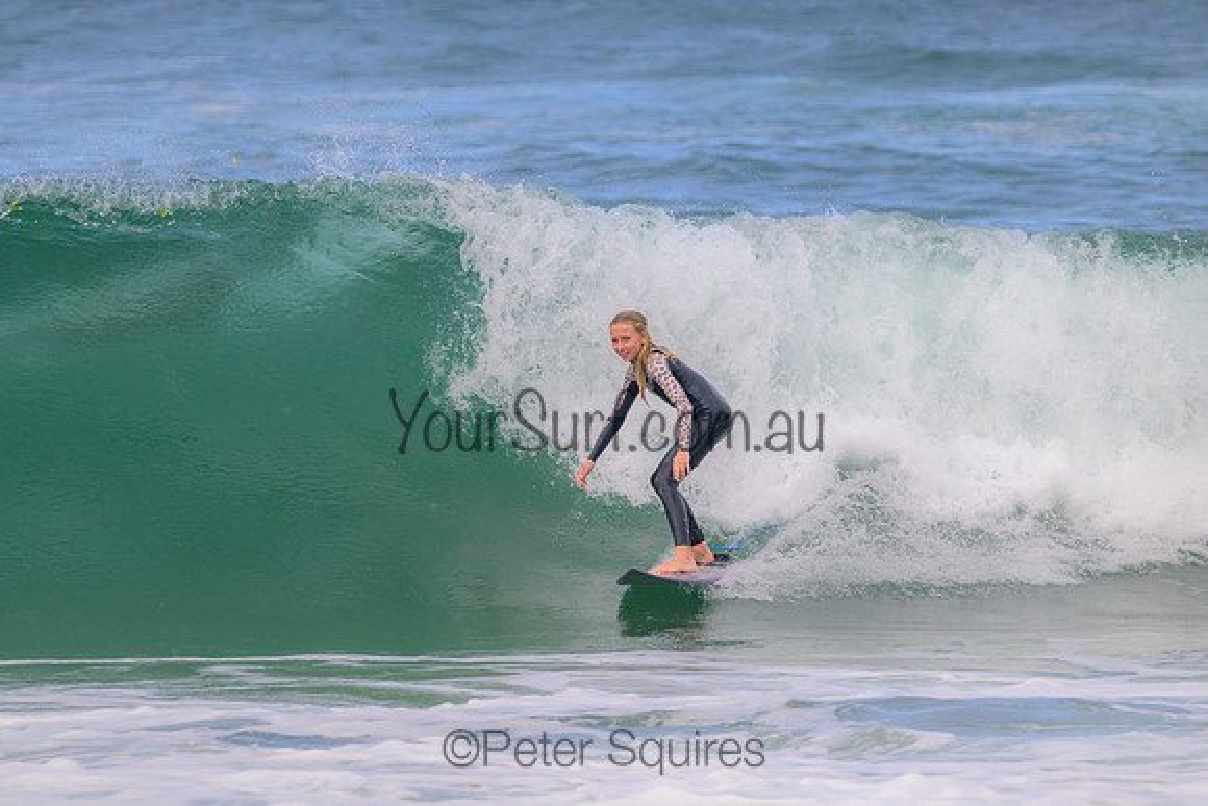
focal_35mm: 530
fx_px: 17788
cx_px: 604
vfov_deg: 2.6
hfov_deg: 3.9
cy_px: 403
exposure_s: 1/1250
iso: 1600
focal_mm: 530
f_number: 11
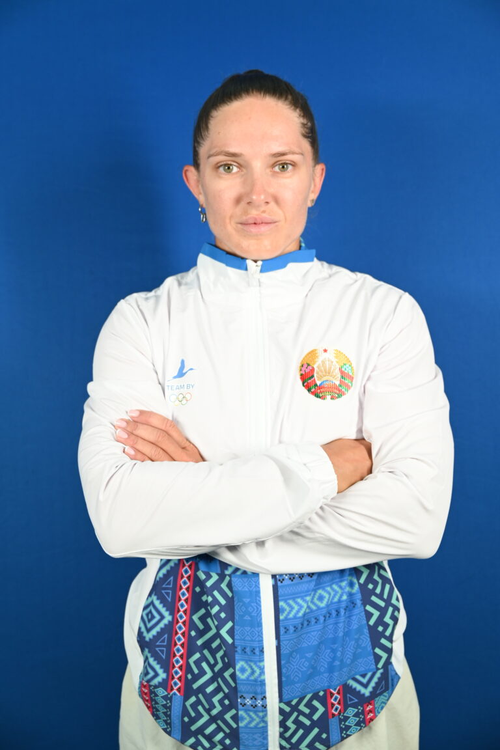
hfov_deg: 31.9
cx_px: 250
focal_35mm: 42
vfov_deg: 46.4
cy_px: 375
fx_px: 875
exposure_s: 1/60
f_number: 4.8
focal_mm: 42
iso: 500
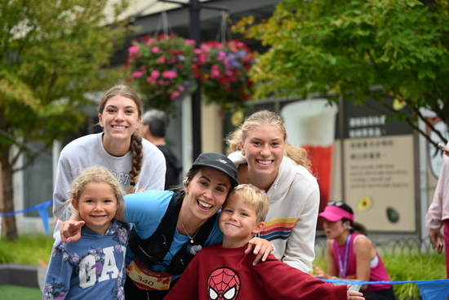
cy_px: 150
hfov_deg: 28.8
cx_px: 224
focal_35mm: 70
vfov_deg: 19.5
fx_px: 873
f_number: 2.8
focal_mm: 70
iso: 640
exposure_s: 1/1600
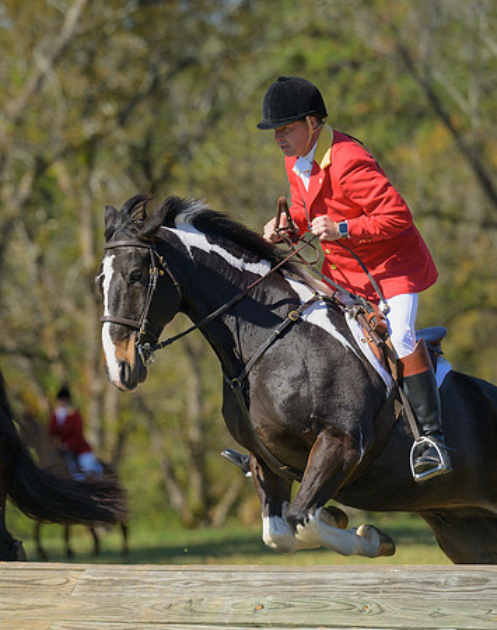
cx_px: 96
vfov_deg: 6.1
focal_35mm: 318
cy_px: 285
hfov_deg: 4.8
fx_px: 5894
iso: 200
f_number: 4
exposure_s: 1/1000
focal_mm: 195
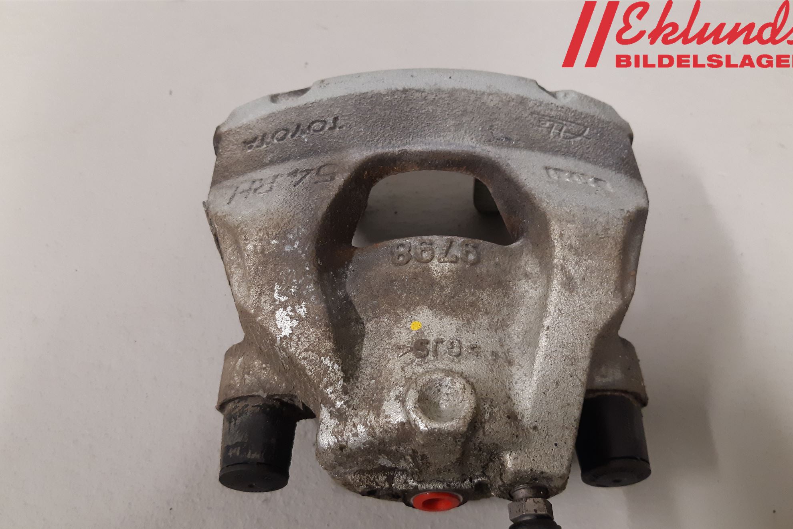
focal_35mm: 28
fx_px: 617
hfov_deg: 65.5
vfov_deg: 46.2
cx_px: 397
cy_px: 308
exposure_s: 1/50
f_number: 1.7
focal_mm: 3.93
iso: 200
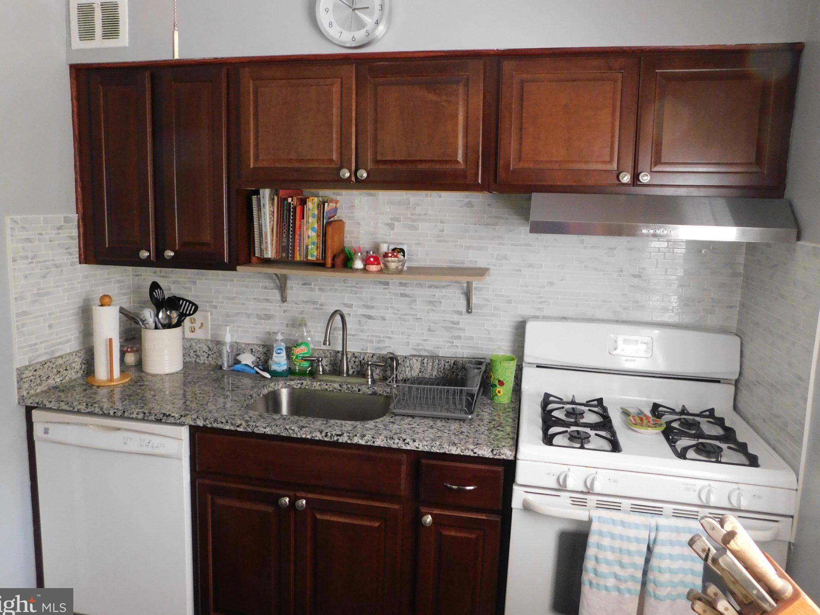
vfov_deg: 53.0
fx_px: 616
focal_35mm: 26
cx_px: 409
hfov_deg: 67.3
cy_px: 291
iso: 320
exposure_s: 1/30
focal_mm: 4.1
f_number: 3
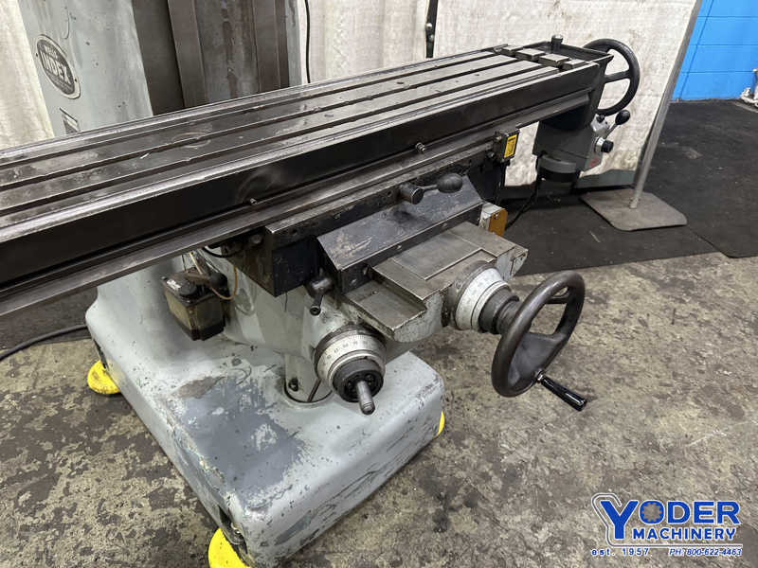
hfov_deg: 71.6
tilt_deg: -35.8
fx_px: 526
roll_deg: +0.7
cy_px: 284
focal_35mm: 24
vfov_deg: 56.8
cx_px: 379
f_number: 1.78
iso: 320
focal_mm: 6.86
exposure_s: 1/60
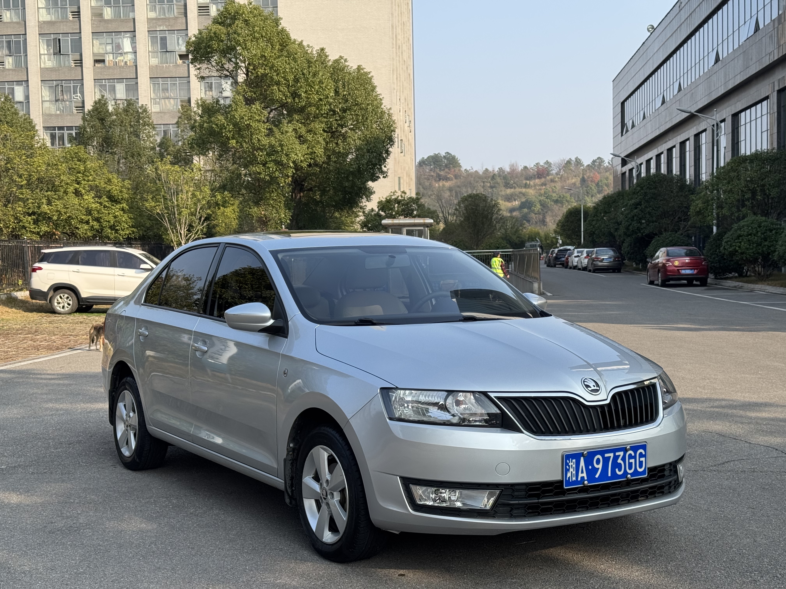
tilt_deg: -2.1
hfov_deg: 39.7
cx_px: 393
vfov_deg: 30.3
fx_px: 1090
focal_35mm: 48
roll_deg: +1.5
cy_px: 294
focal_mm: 6.76
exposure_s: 1/2179
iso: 64
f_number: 1.78
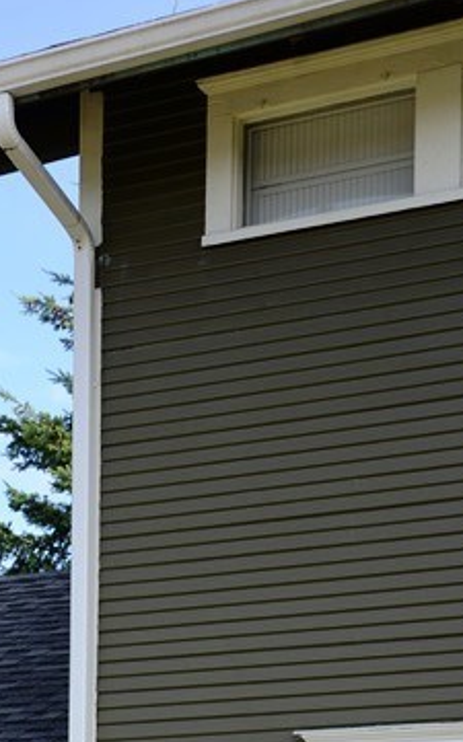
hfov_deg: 11.7
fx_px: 2225
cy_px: 948
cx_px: -21
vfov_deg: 17.8
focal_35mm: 110
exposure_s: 1/400
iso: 400
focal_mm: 38
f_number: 10
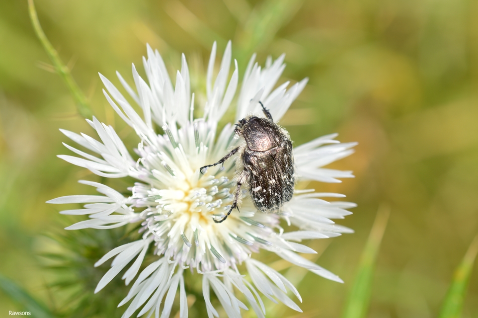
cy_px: 159
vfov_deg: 22.6
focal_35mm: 60
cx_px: 239
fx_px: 796
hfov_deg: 33.4
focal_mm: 40
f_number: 8
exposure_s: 1/200
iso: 100
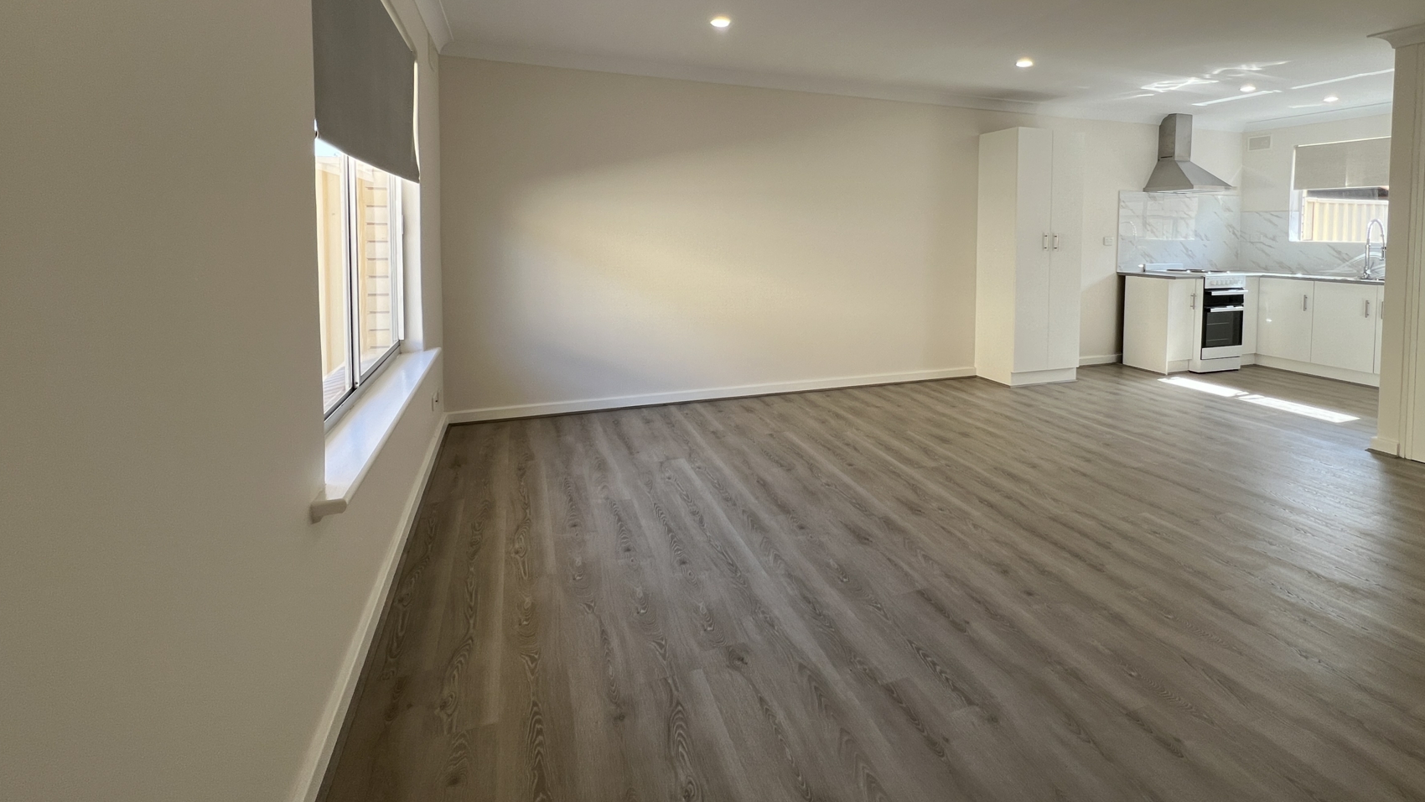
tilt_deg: -3.0
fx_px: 605
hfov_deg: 99.1
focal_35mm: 16
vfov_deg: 65.2
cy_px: 262
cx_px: 774
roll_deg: -0.4
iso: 32
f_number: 1.8
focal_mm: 1.57
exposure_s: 1/106
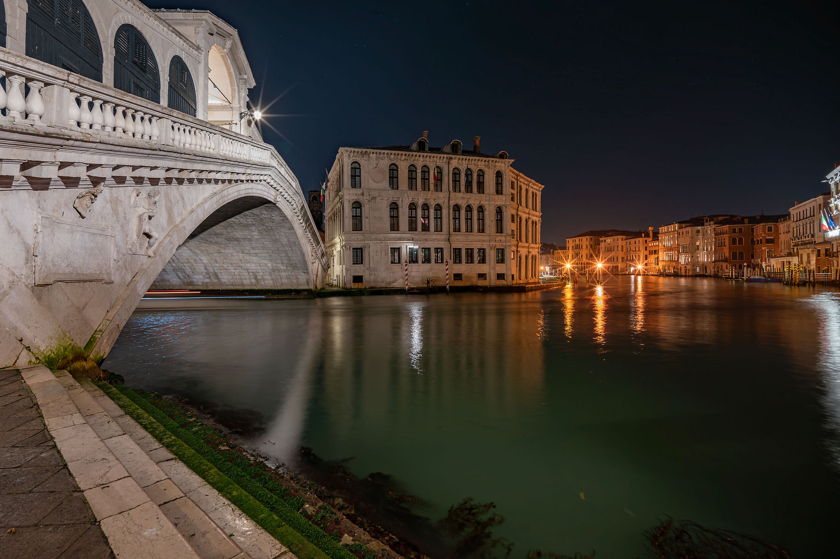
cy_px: 251
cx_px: 377
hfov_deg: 96.4
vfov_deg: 73.5
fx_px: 373
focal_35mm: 16
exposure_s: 5
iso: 100
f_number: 4.5
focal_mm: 14
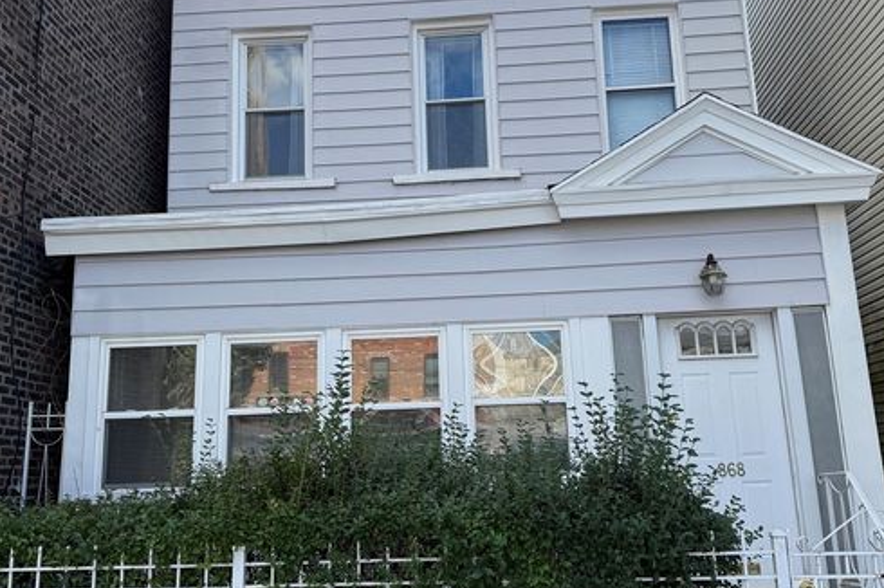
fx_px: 834
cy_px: 284
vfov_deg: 38.8
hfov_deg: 55.8
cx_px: 444
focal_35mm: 34
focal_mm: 6.76
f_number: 1.78
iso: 80
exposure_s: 1/1727
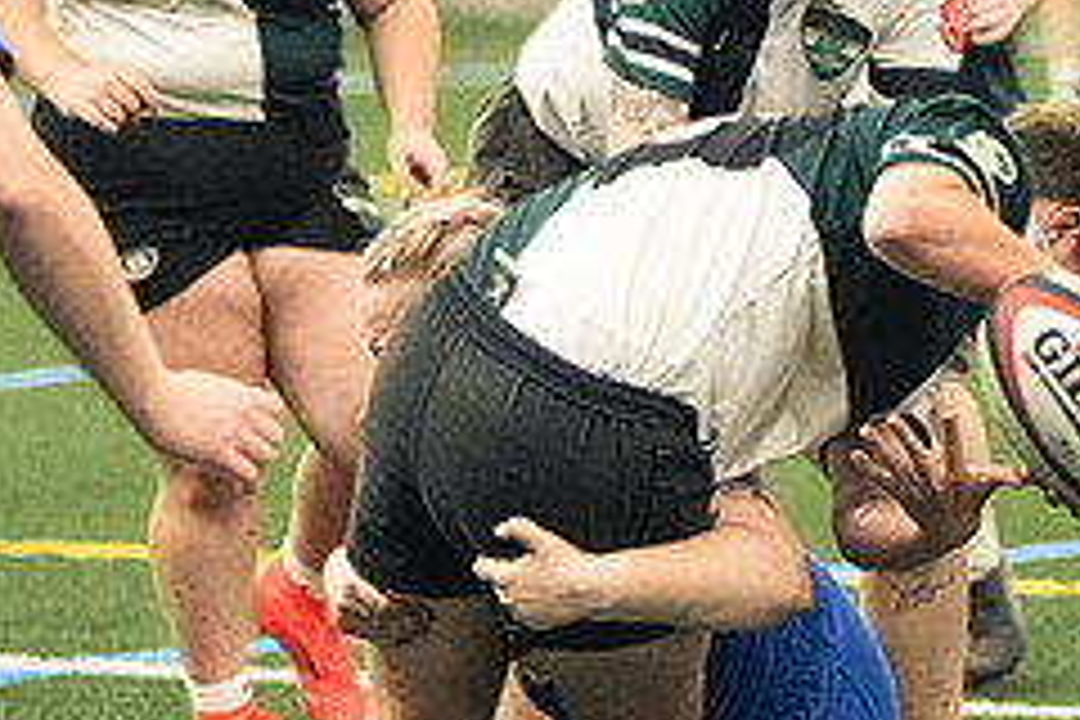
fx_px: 13049
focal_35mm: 435
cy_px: 400
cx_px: 824
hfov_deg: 4.7
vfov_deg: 3.2
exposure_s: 1/500
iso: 10000
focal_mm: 120
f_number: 2.8
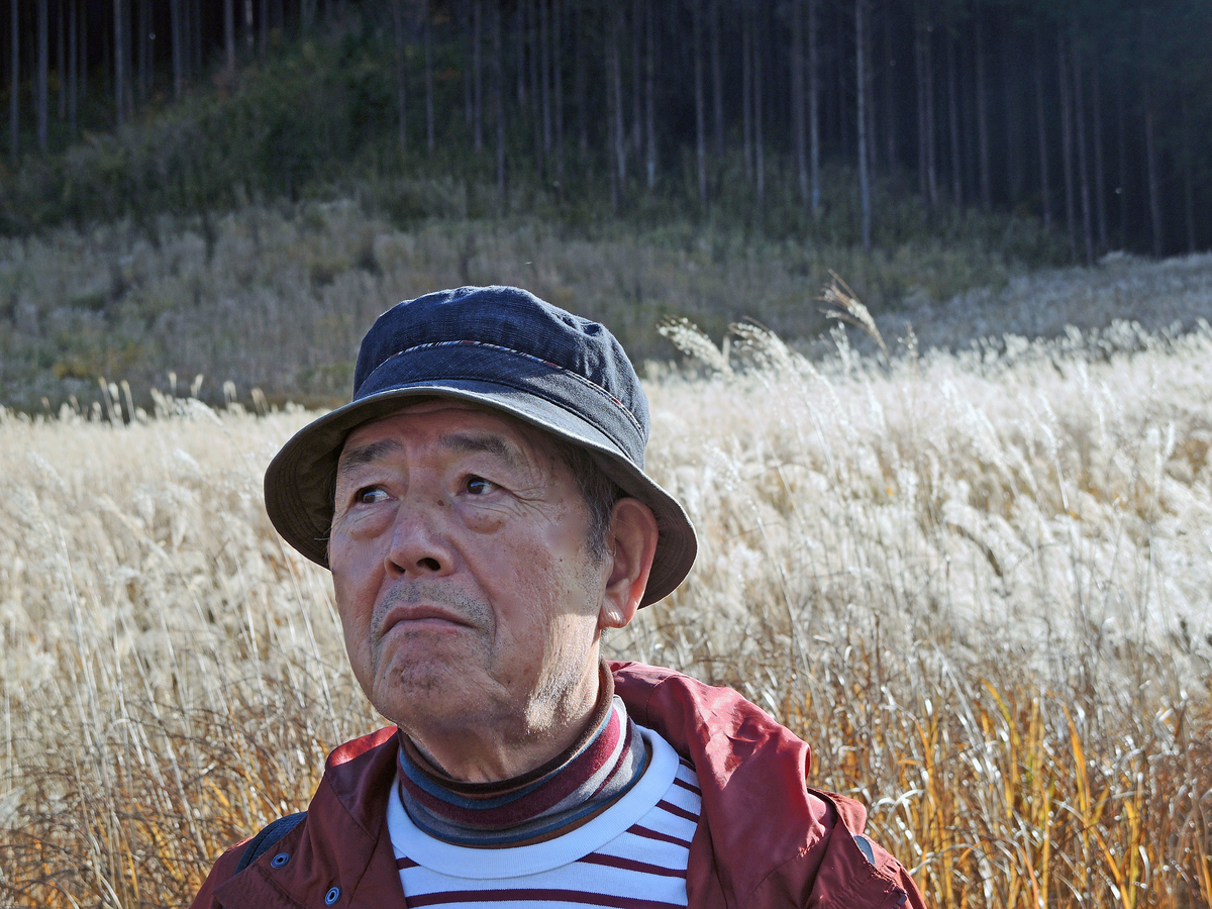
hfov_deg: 29.4
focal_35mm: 66
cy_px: 454
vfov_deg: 22.3
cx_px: 606
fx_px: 2311
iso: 80
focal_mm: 14.1
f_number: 3.2
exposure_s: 1/640
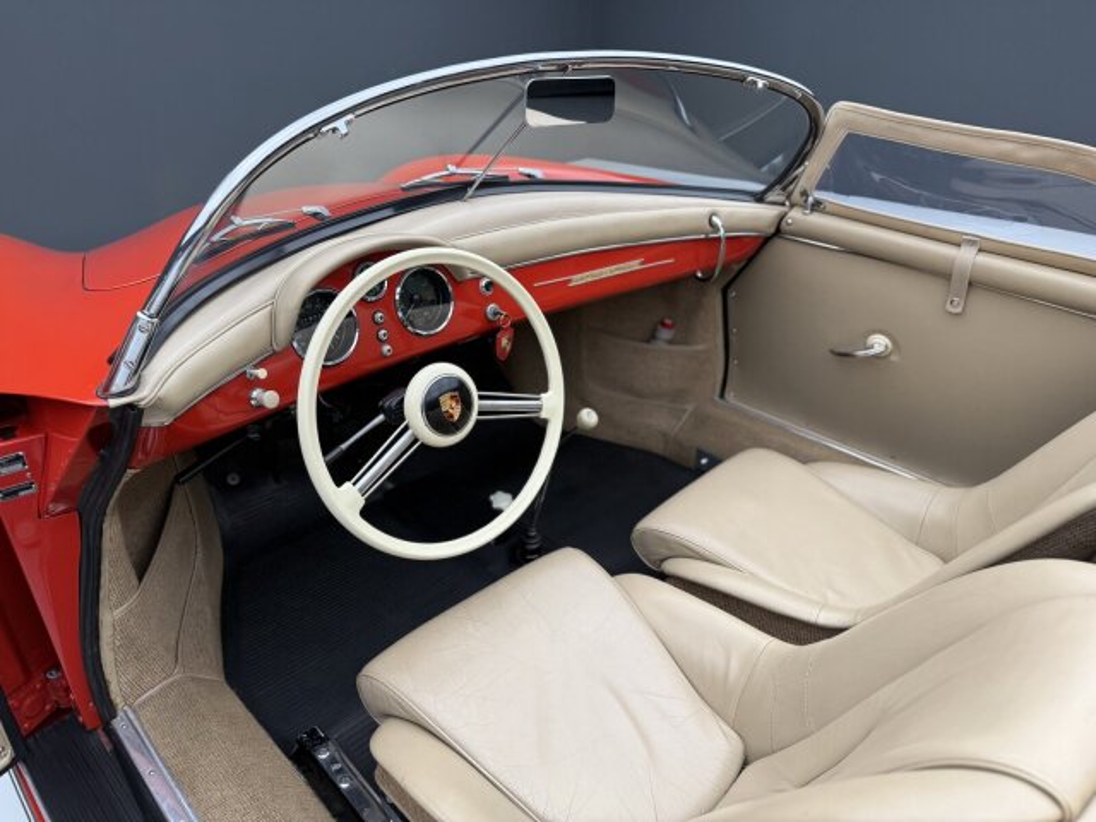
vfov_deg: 56.8
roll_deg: -0.8
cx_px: 548
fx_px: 760
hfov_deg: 71.6
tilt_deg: -27.9
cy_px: 411
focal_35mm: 24
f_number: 1.78
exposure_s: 1/99
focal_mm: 6.76
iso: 200
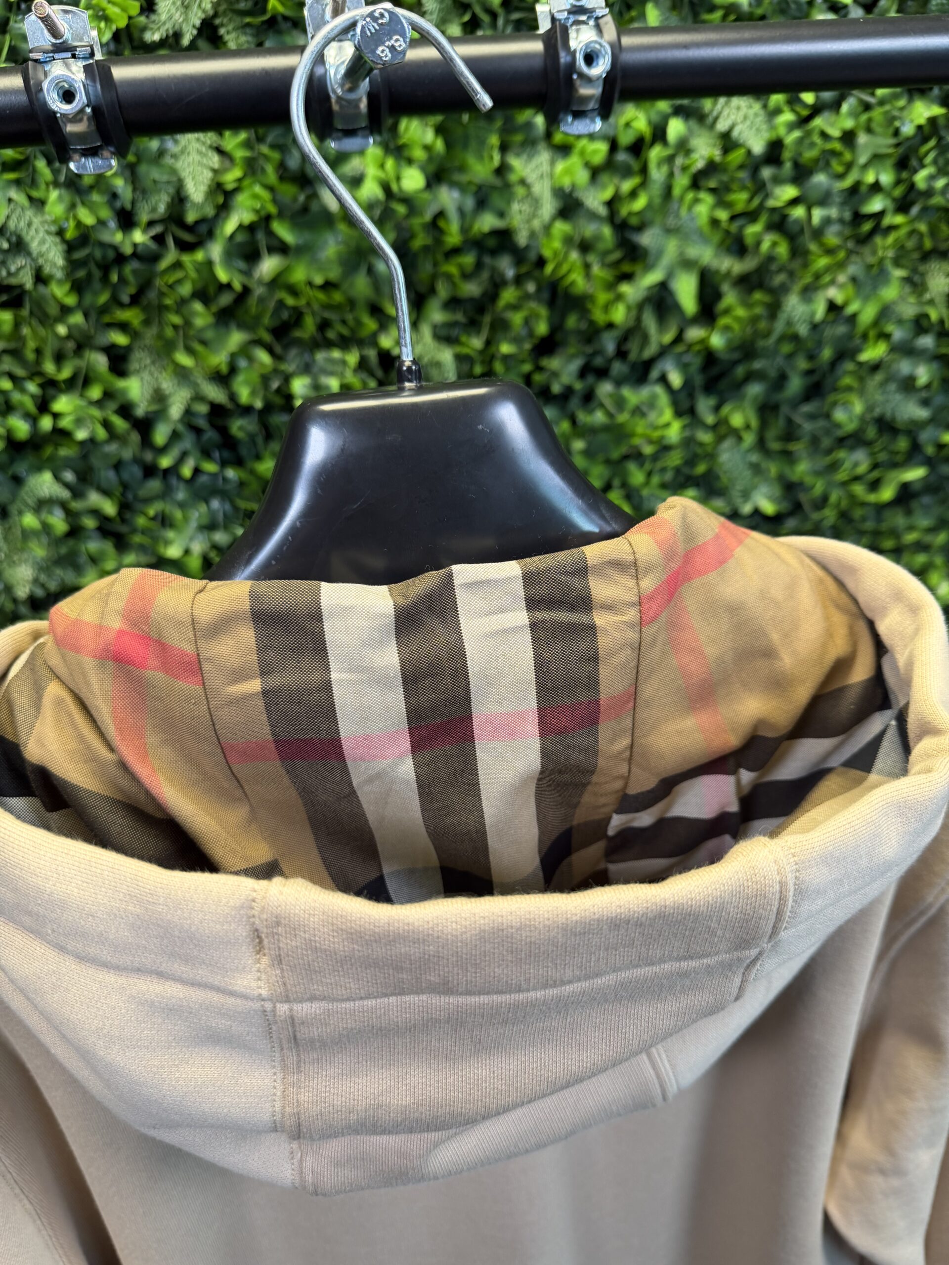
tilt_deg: -25.3
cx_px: 474
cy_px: 632
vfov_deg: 71.6
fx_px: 877
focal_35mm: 24
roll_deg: +4.8
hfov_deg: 56.8
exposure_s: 1/50
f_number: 1.78
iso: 125
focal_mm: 6.76
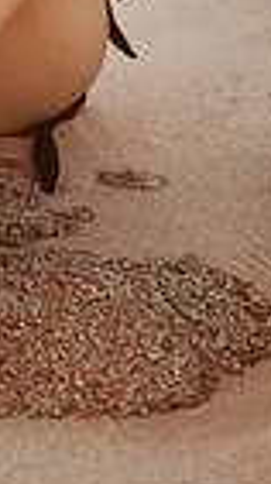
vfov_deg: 10.7
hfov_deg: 6.2
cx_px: -72
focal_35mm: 194
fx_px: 2486
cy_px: -233
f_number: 1.4
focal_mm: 58
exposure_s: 1/2500
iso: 100
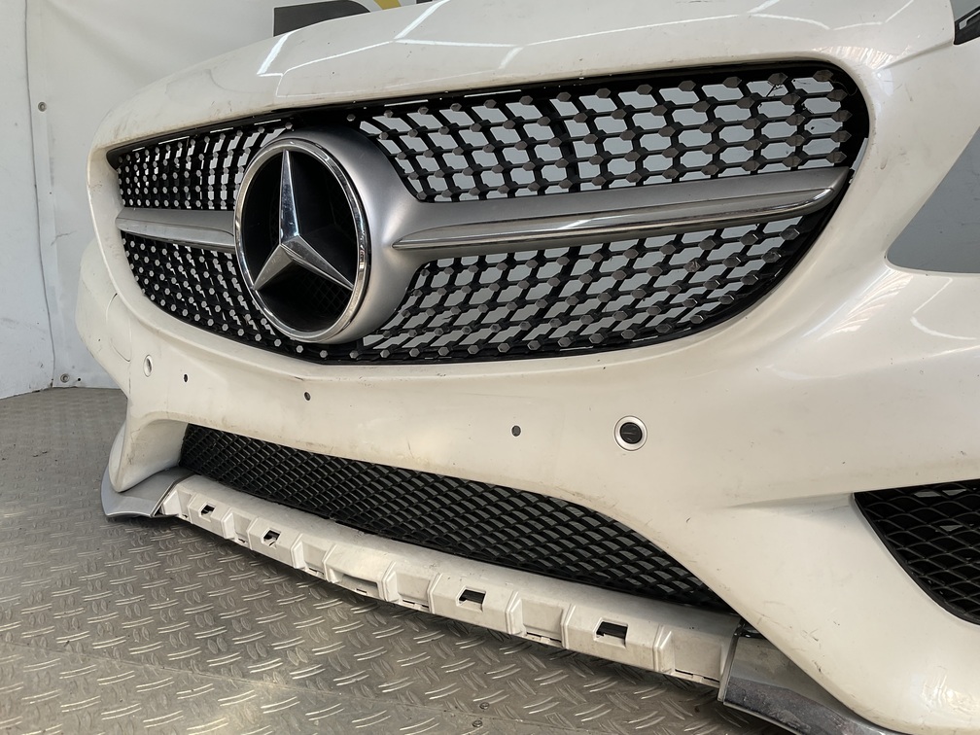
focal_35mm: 29
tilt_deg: -11.4
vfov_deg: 48.2
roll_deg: +0.5
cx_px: 490
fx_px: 821
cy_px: 368
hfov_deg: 61.7
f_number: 1.8
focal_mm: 3
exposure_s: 1/446
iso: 16
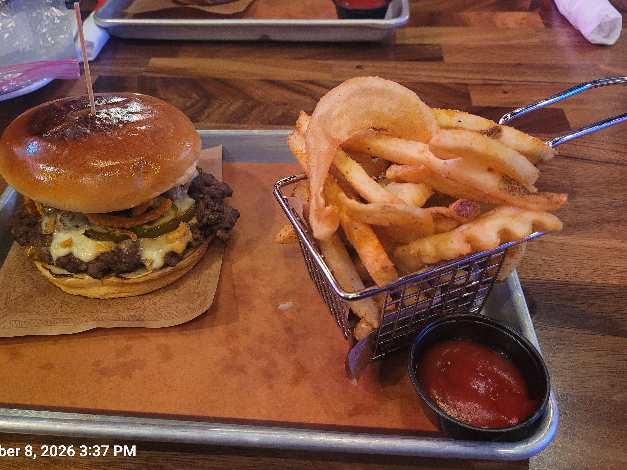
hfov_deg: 61.5
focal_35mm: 29
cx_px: 282
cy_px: 234
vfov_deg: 48.2
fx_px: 525
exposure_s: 1/30
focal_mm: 5.4
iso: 640
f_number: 1.8
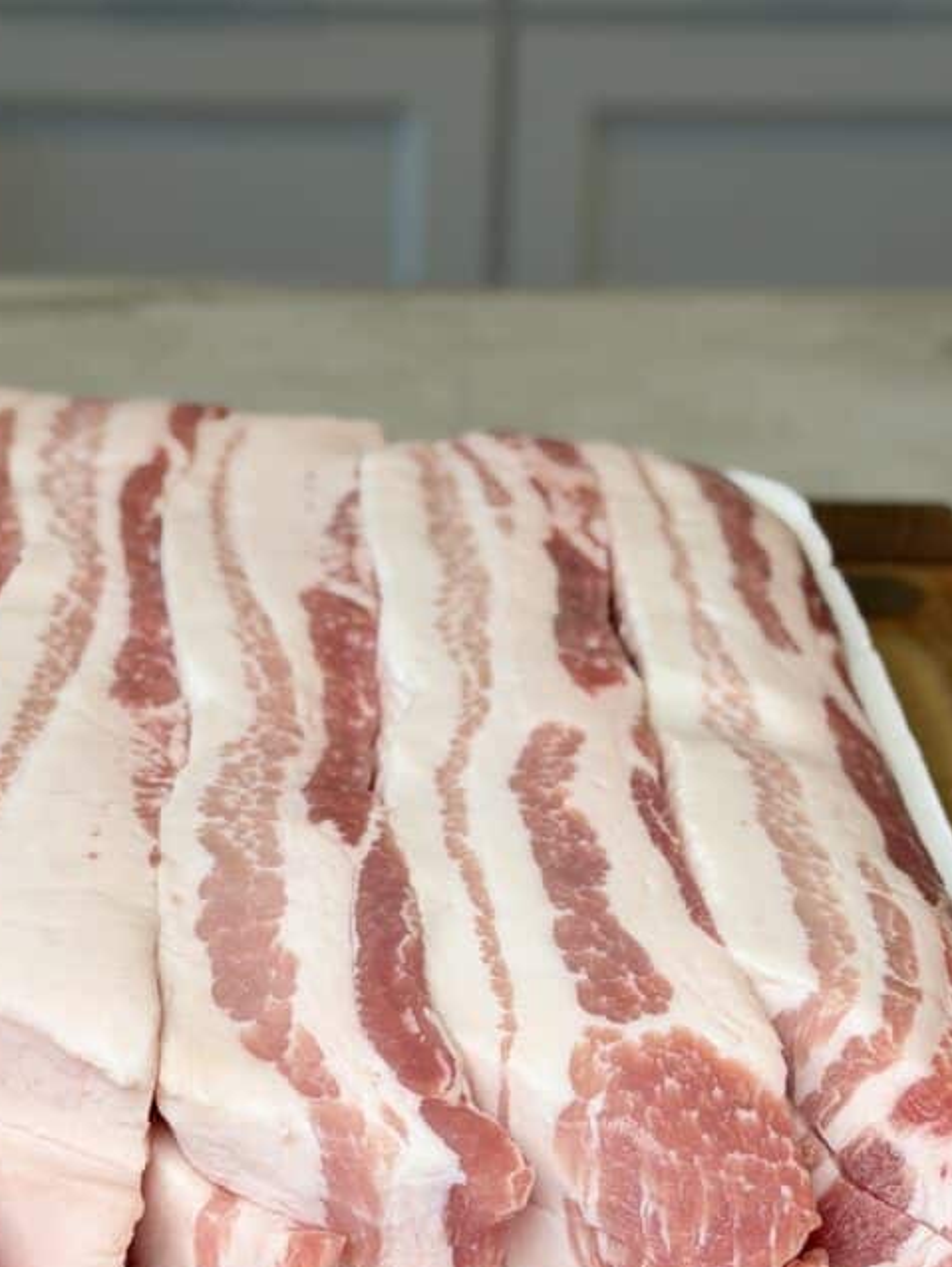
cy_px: 788
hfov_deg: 19.1
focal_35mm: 77
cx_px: 320
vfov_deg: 25.3
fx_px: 2822
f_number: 1.78
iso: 50
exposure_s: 1/120
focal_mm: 6.76
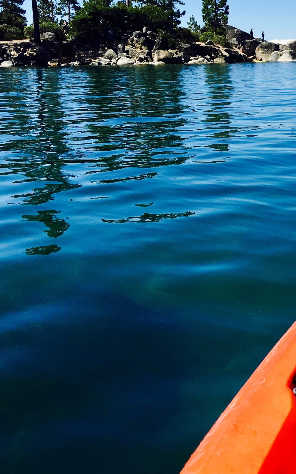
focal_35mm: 63
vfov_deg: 32.2
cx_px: 373
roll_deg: +0.5
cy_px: 165
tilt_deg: -7.0
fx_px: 813
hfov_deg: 19.2
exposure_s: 1/1570
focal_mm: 4.15
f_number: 2.2
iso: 25
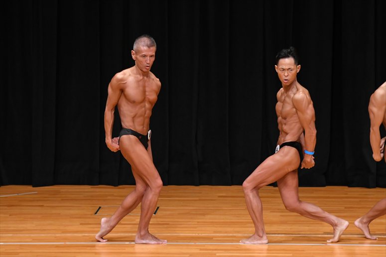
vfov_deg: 4.8
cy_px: 128
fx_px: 3054
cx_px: 193
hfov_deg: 7.2
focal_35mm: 285
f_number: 5.6
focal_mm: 190
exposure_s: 1/400
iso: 3200
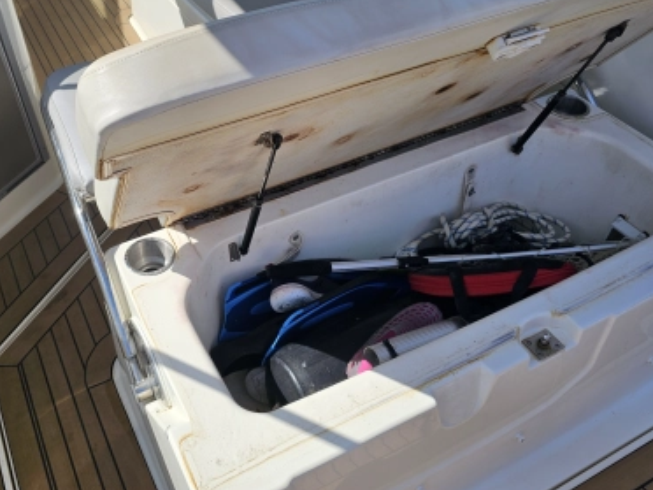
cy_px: 189
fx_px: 641
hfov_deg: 53.4
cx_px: 248
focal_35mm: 34
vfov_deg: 41.5
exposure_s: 1/761
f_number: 1.7
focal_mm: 6.3
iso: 10
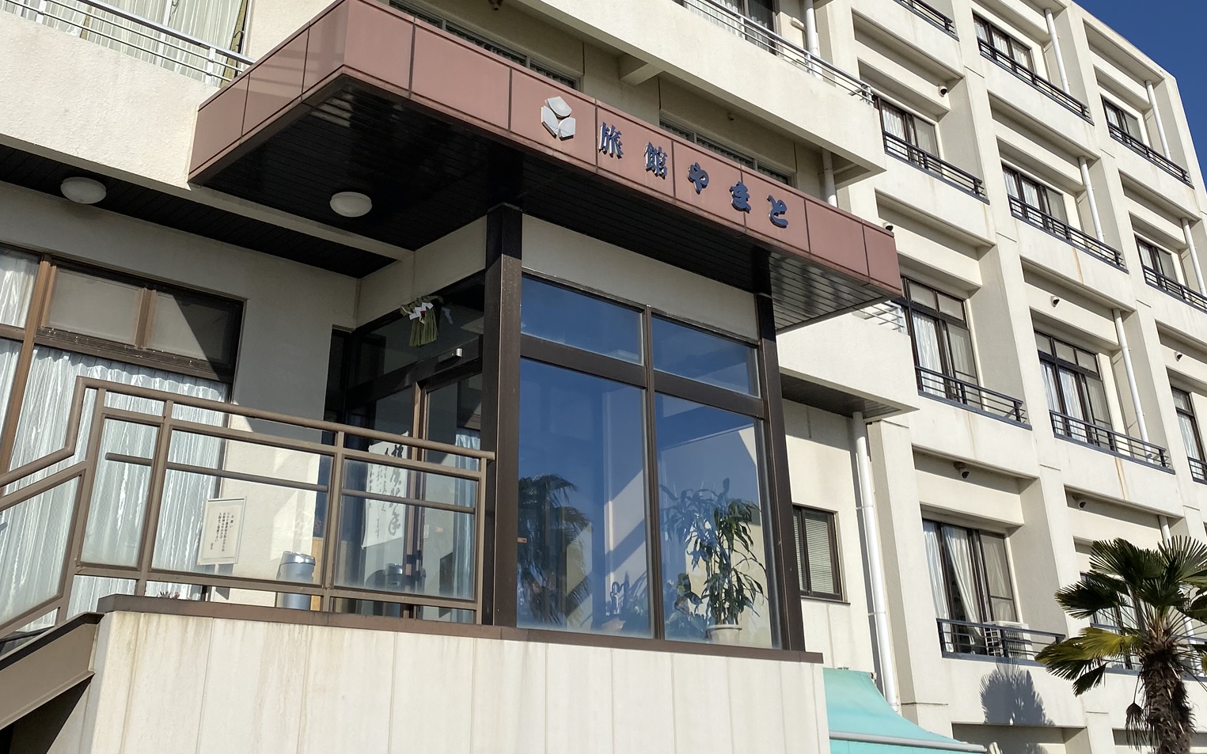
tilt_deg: +28.1
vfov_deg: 33.2
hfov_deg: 52.8
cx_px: 607
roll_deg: +0.6
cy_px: 128
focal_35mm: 37
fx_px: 1217
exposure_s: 1/6803
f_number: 1.8
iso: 32
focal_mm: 4.25
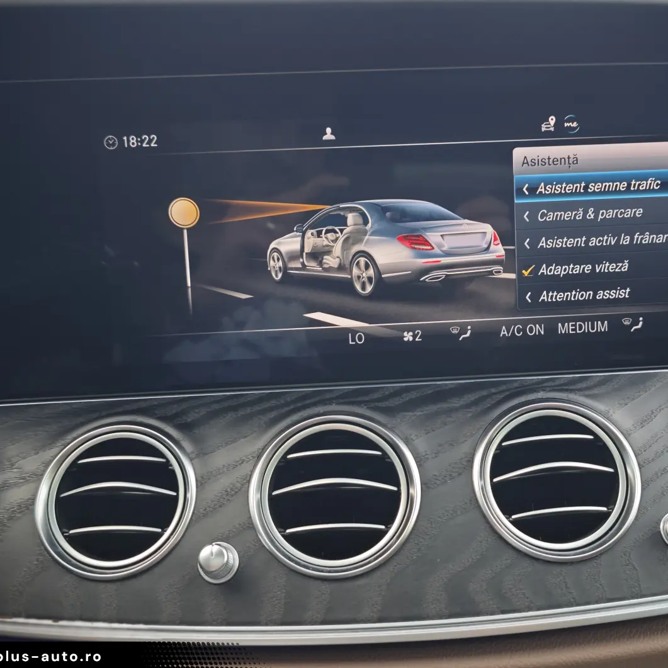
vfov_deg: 40.0
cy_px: 333
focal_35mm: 42
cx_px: 403
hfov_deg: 39.8
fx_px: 917
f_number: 1.4
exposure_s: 1/100
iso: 80
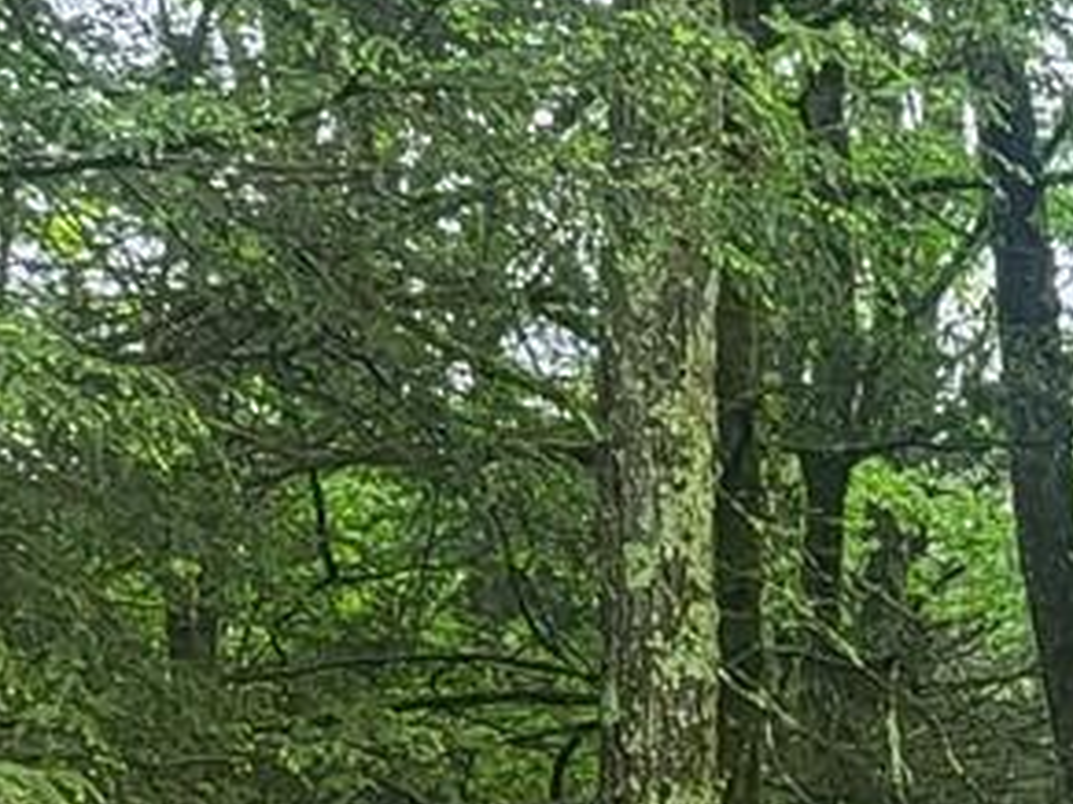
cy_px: 1604
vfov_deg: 7.8
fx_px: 5670
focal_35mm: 183
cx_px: 2618
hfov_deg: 9.5
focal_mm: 5.4
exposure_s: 1/136
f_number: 1.8
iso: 40
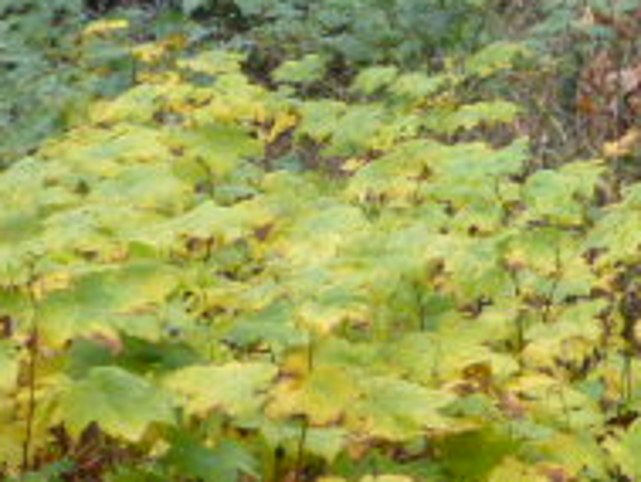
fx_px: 3206
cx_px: 916
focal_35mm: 173
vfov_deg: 8.5
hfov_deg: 11.0
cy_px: -14
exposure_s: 1/250
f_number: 4.4
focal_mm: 9
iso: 1250
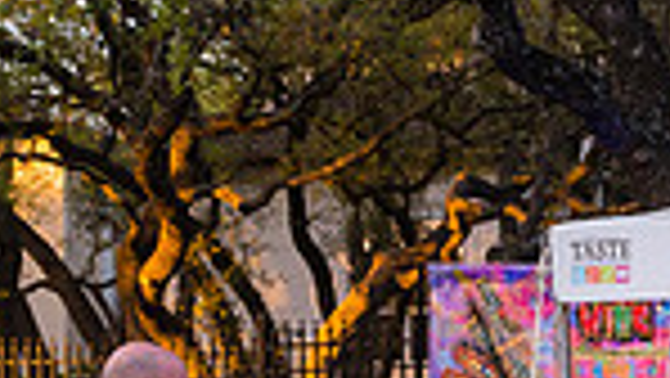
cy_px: 410
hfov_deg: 13.9
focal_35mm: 139
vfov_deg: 8.7
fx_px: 2471
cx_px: 1169
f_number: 4
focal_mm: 34
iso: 1600
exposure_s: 1/800
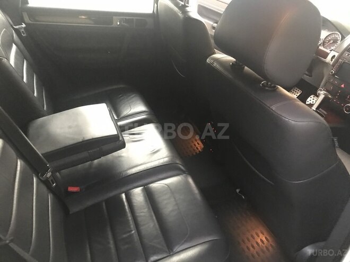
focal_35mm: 28
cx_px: 175
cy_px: 131
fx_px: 283
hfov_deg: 63.4
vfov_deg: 49.7
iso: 100
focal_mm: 3.99
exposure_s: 1/6
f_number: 1.8
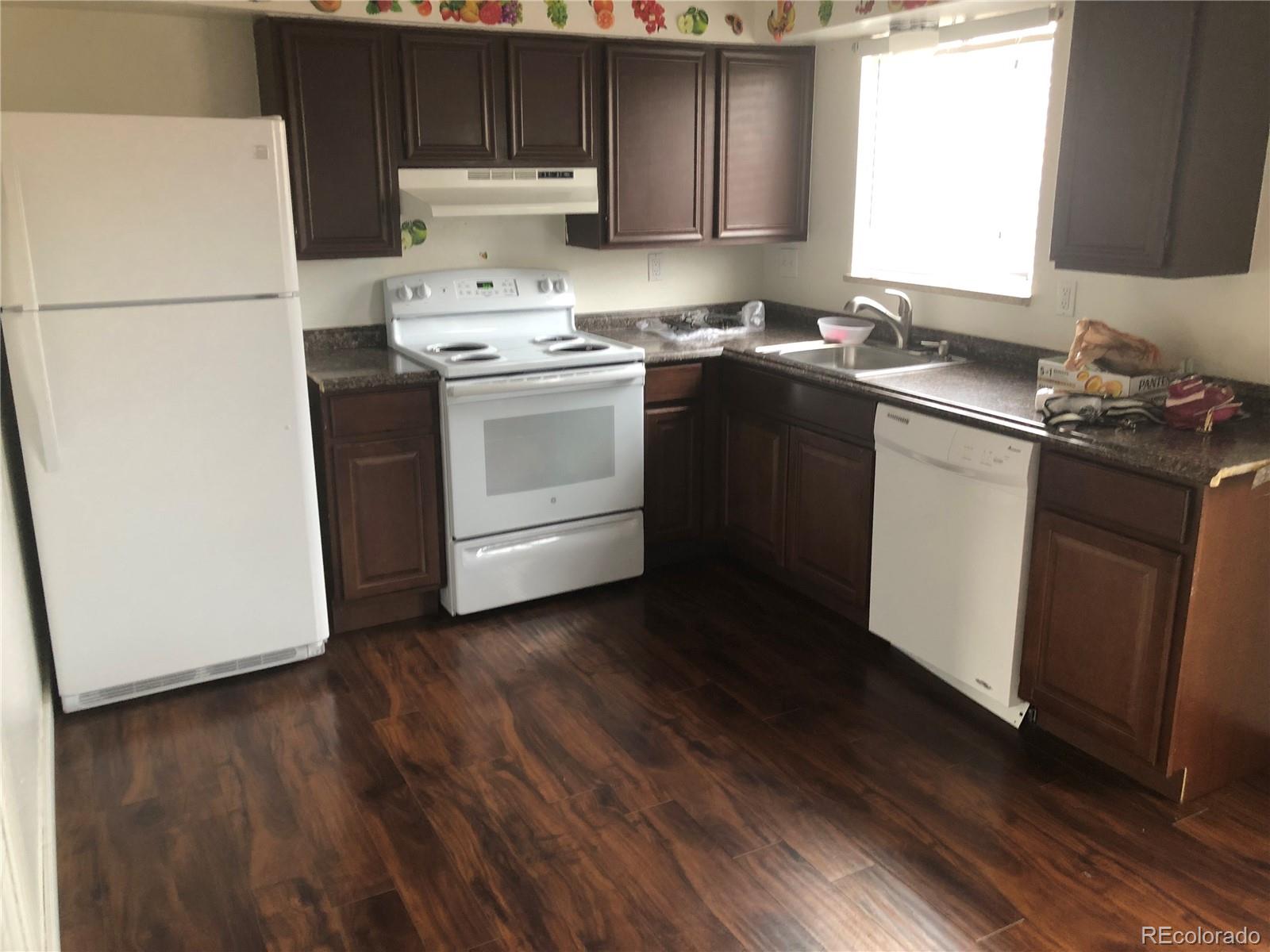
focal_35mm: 28
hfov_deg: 63.4
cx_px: 635
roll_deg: -0.3
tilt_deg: -16.1
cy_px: 476
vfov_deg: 49.7
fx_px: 1027
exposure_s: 1/15
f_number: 1.8
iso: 50
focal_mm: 3.99
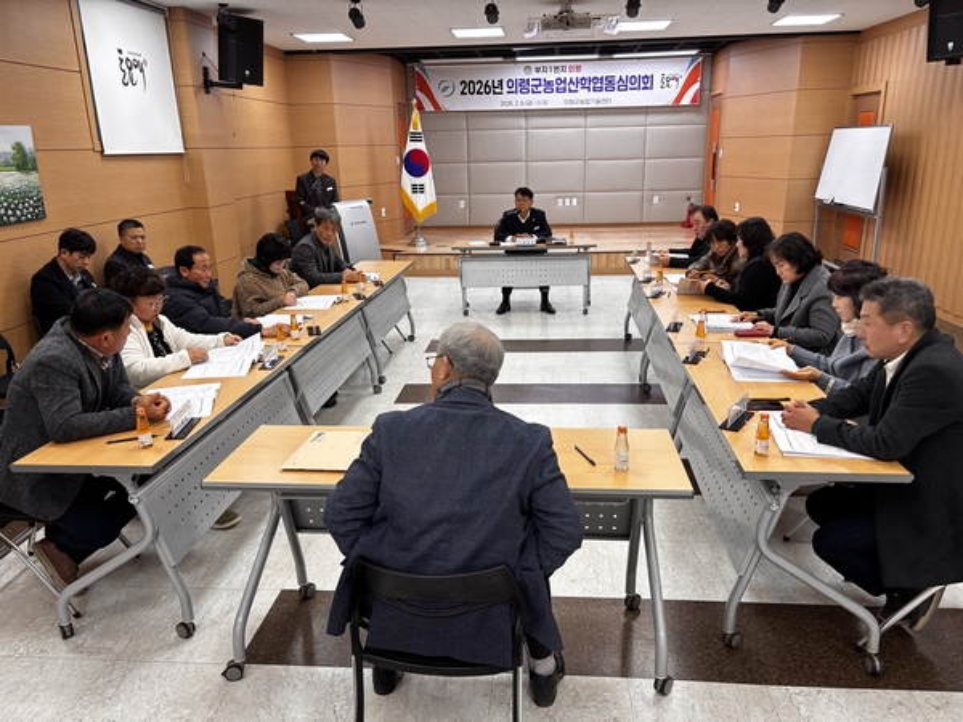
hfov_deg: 67.3
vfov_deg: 53.1
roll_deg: +1.0
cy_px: 361
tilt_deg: -17.5
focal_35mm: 26
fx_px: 723
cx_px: 482
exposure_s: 1/120
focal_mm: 5.96
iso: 100
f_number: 1.6
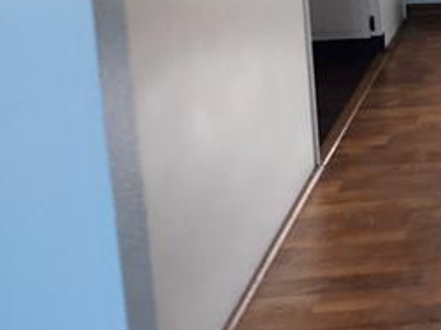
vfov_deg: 15.2
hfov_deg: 16.5
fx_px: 1197
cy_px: -53
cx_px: 849
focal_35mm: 94
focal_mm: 5.54
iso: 250
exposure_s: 1/120
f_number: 1.8
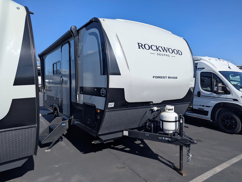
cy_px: 91
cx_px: 121
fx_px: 168
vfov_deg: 56.9
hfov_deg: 71.5
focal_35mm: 24
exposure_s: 1/3333
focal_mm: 6.81
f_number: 1.85
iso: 47
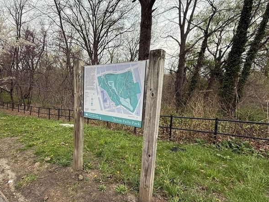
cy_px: 107
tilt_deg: -6.5
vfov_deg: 68.6
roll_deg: +0.4
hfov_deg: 82.8
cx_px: 99
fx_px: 148
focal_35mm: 19
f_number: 2.2
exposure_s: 1/436
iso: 50
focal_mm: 2.22
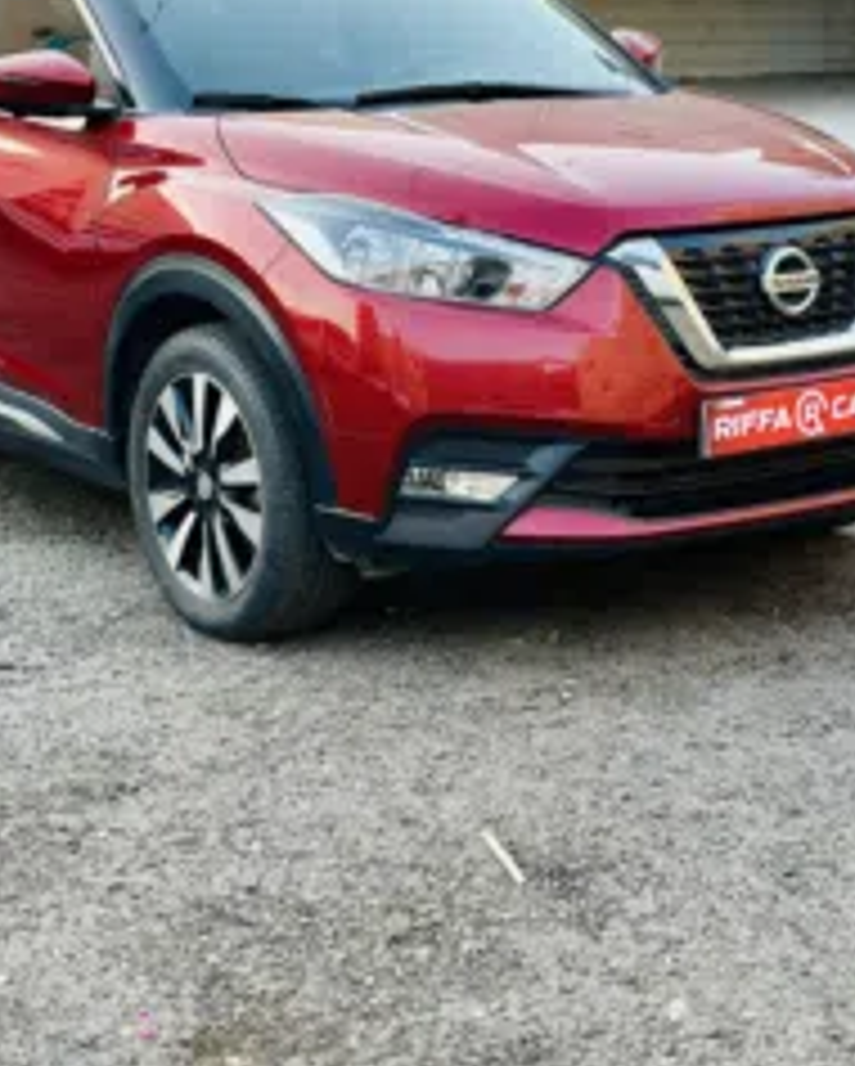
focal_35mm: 79
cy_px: 175
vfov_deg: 23.7
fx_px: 2496
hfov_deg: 19.4
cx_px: 328
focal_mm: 6.86
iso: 80
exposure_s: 1/339
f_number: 1.78
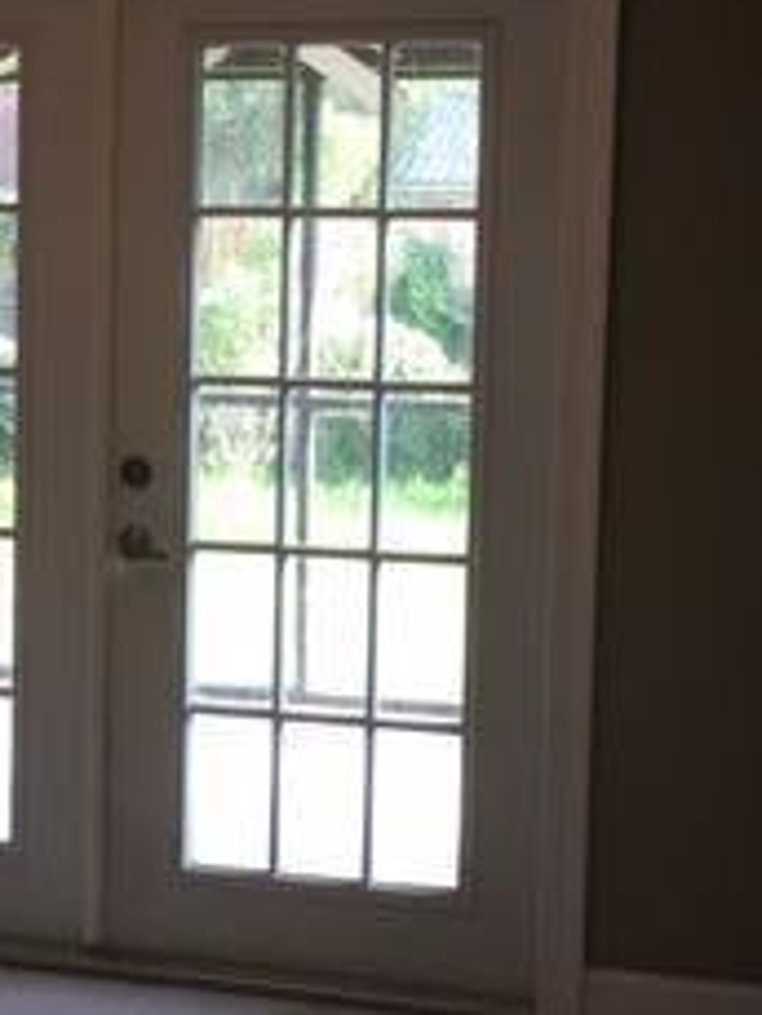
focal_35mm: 81
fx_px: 2375
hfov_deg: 17.8
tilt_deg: -4.5
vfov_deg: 24.1
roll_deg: -1.5
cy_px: 465
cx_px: 22
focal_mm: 4.15
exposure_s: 1/40
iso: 25
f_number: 2.2
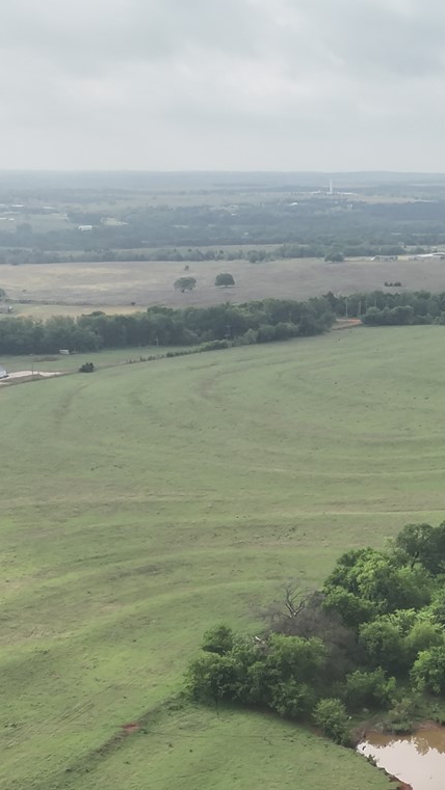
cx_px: 365
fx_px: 1385
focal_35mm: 66
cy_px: 661
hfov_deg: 18.1
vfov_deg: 30.9
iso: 110
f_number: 2.8
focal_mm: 4.4
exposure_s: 1/725
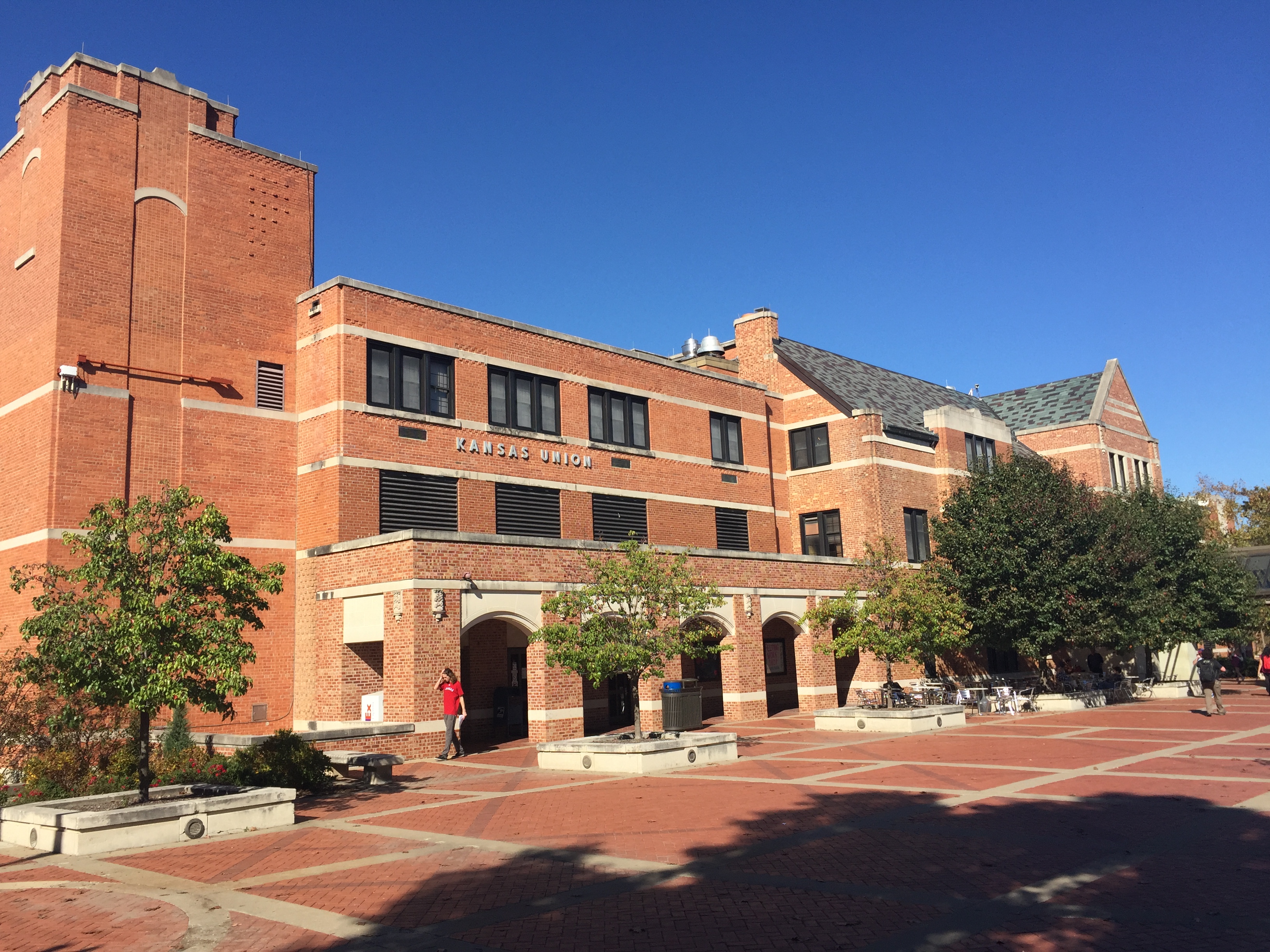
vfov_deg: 48.2
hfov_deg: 61.7
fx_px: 1064
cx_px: 635
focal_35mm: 29
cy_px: 476
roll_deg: +0.2
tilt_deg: +10.9
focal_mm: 4.15
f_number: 2.2
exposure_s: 1/2083
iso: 32
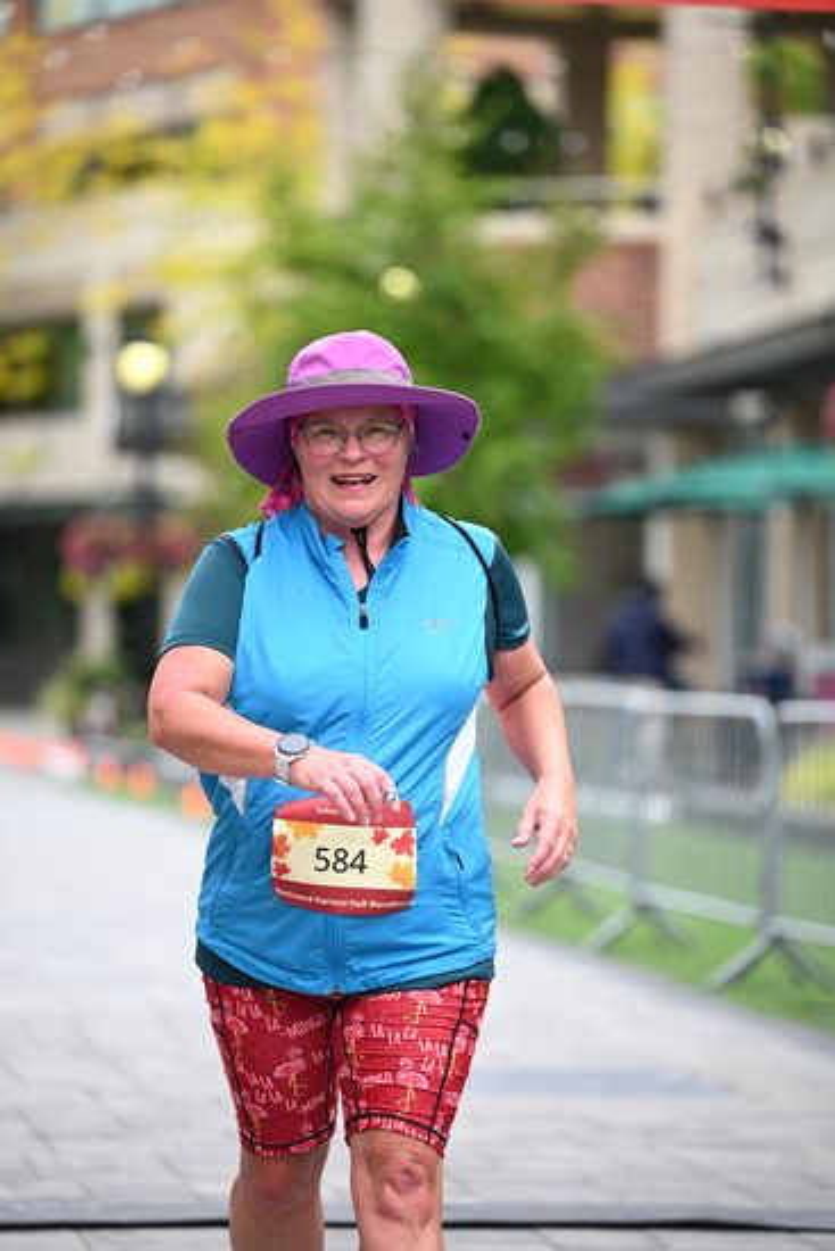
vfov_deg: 15.2
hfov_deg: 10.2
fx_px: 4694
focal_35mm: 135
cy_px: 626
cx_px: 418
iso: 640
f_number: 2.8
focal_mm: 135
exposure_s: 1/1600
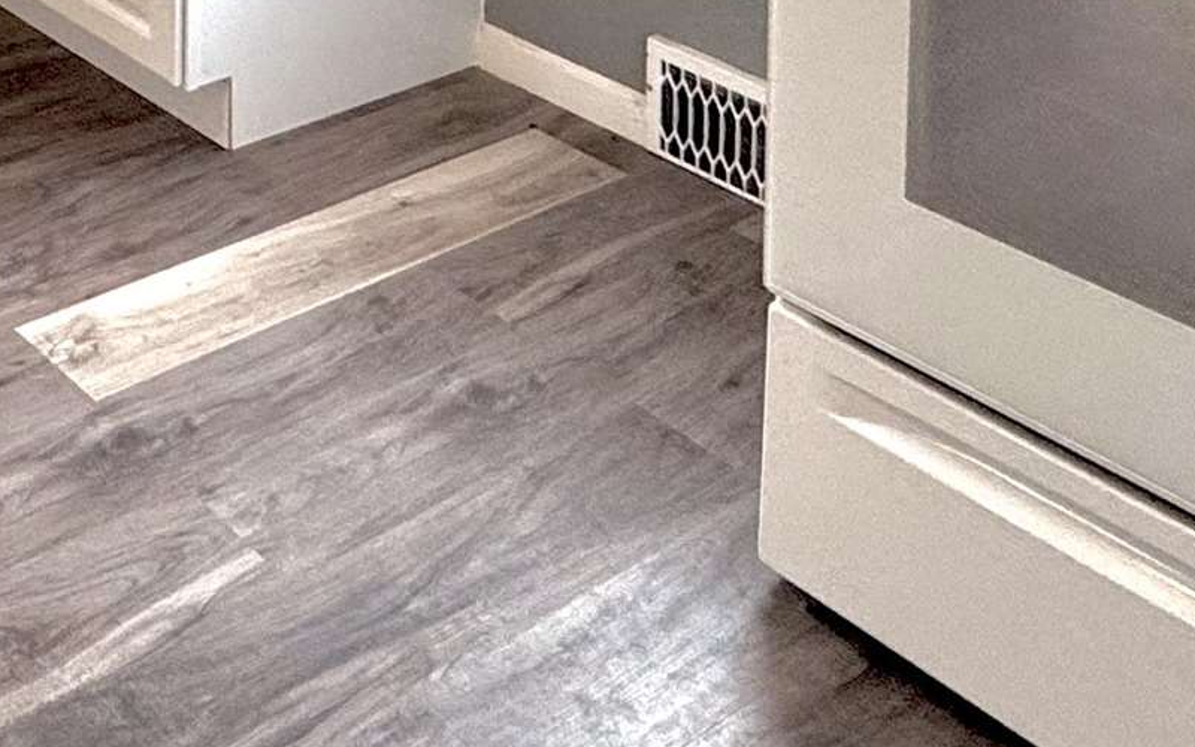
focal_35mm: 57
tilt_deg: -4.1
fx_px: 1856
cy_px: -613
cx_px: 106
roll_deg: -0.5
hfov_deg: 33.7
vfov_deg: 18.0
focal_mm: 2.22
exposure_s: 1/120
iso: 200
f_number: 2.2
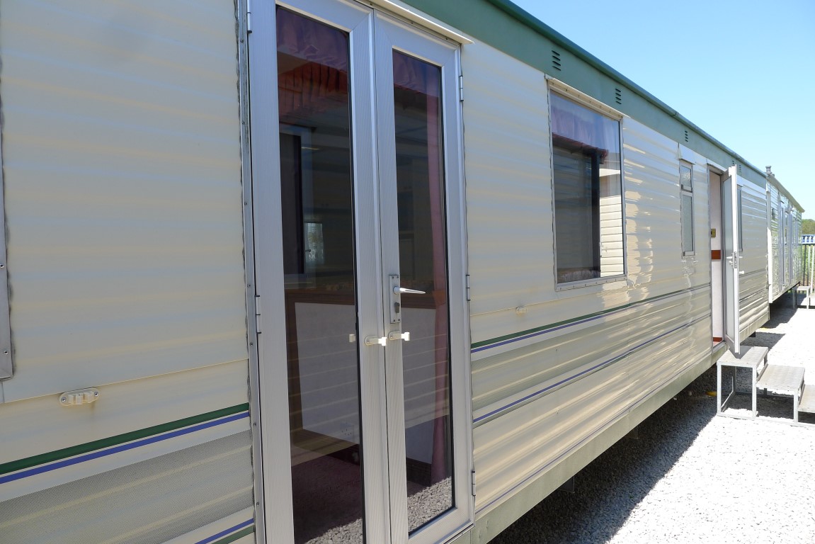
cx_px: 408
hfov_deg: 73.7
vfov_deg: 53.2
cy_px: 272
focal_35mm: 24
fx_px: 543
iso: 80
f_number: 2.8
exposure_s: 1/500
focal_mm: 5.1
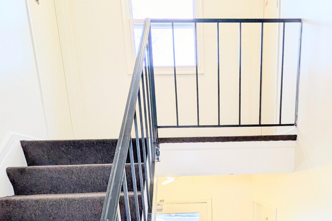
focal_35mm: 27
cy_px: 237
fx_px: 249
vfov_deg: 39.9
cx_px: 204
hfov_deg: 66.6
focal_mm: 2.02
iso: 78
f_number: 1.7
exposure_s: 1/60
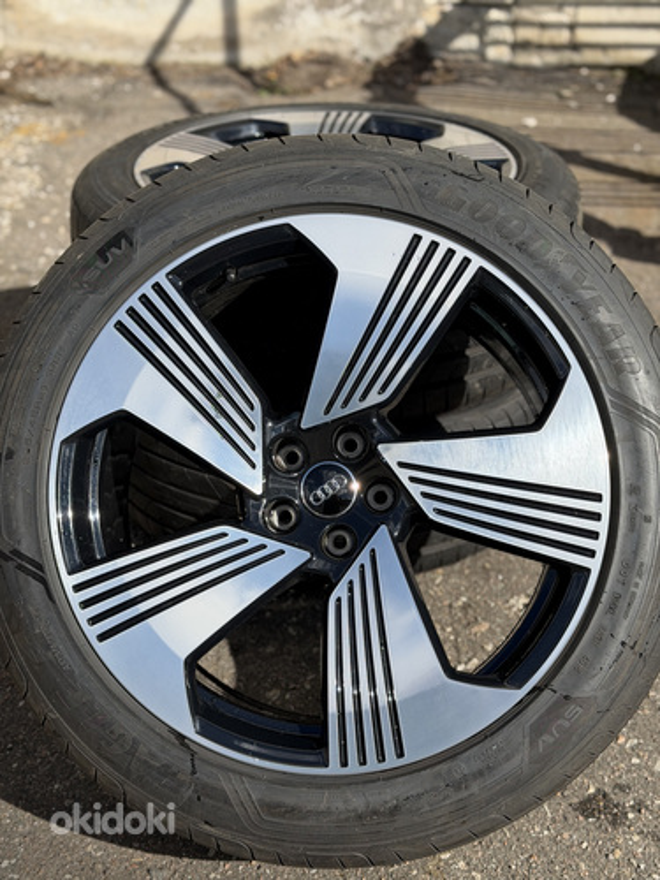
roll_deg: +0.5
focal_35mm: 48
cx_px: 330
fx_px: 1220
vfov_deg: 39.7
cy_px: 440
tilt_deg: -27.9
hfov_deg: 30.3
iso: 80
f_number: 1.78
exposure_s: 1/4098
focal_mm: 6.76
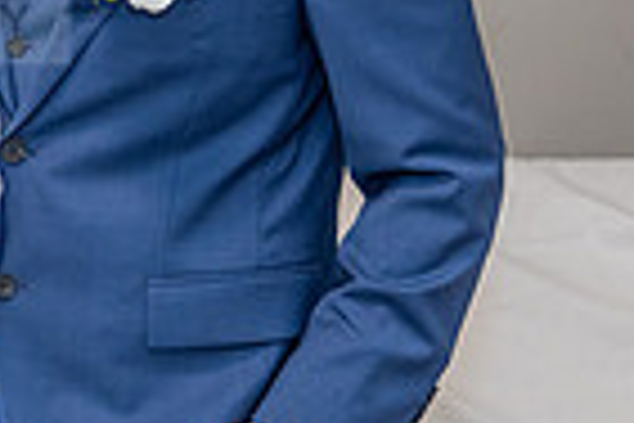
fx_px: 2694
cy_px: 73
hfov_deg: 12.8
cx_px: -267
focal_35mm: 153
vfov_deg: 8.9
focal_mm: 30.5
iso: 640
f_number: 3.2
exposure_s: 1/125
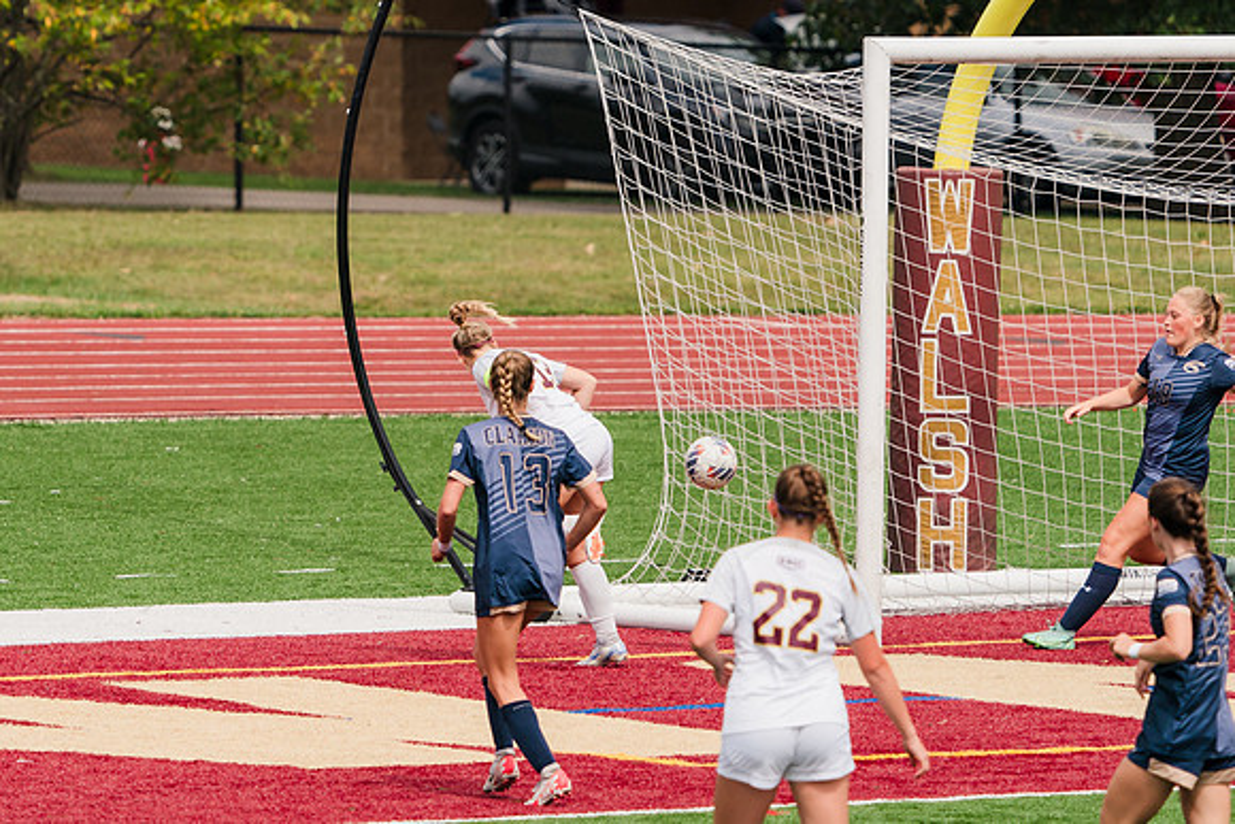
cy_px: 336
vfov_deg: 2.7
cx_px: 397
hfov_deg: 4.0
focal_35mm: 511
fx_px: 17536
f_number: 6.3
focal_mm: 376
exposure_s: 1/1600
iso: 320
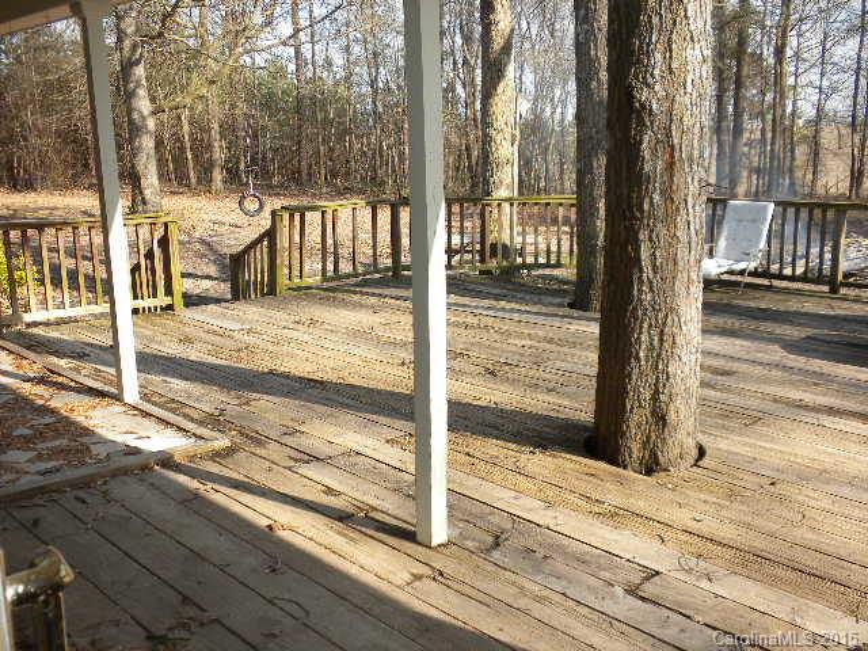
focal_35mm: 37
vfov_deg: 38.7
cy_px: 326
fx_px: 928
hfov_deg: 50.1
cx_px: 434
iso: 90
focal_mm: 6.6
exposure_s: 1/302
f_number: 3.5
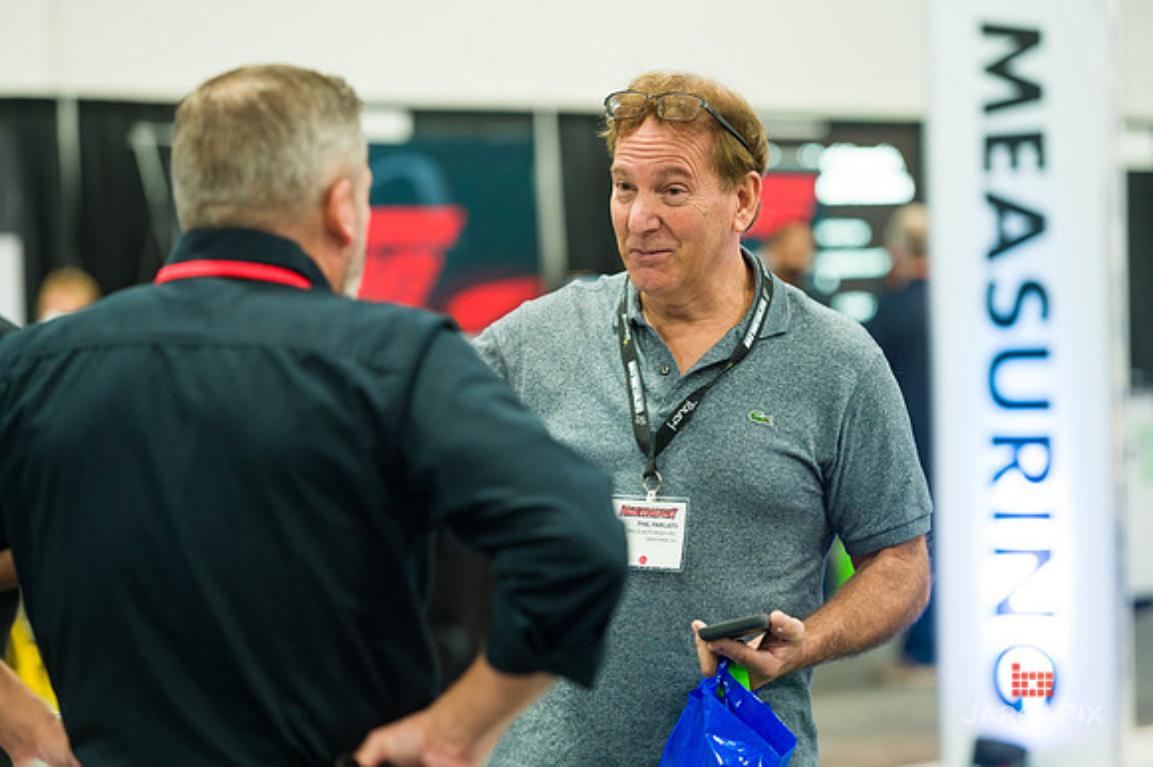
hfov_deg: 15.8
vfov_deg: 10.5
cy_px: 384
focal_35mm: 130
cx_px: 576
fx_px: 4161
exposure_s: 1/100
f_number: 3.2
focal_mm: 130
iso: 1600
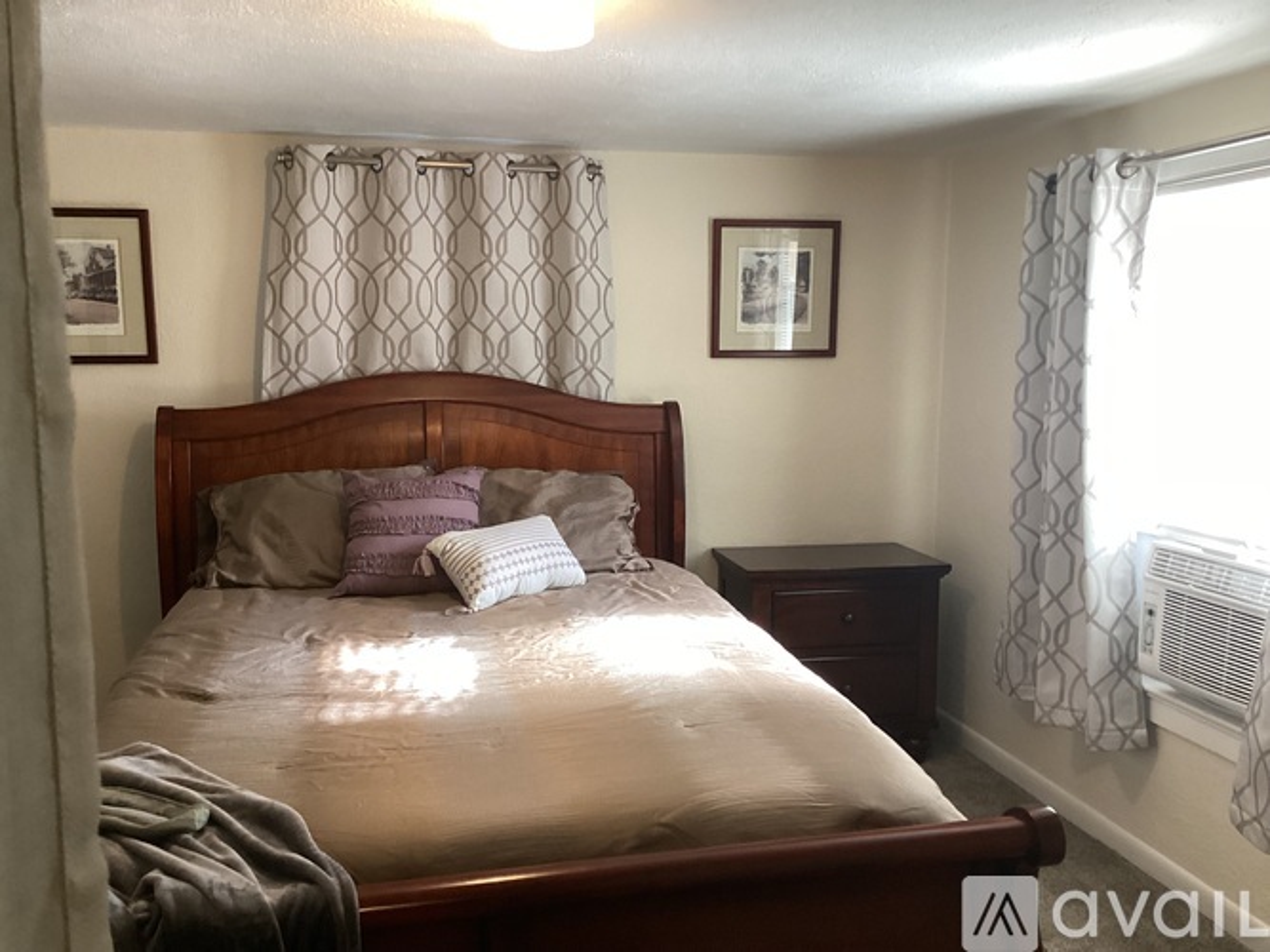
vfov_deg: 45.4
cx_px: 635
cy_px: 476
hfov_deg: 58.4
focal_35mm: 31
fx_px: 1137
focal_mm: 3.3
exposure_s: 1/60
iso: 160
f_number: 2.4
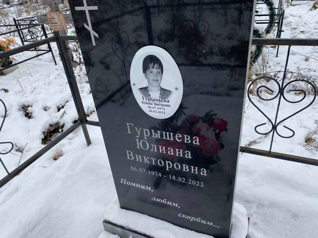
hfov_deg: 67.3
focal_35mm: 26
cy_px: 119
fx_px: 239
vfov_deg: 53.1
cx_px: 159
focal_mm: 4.25
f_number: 1.8
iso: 32
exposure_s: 1/414
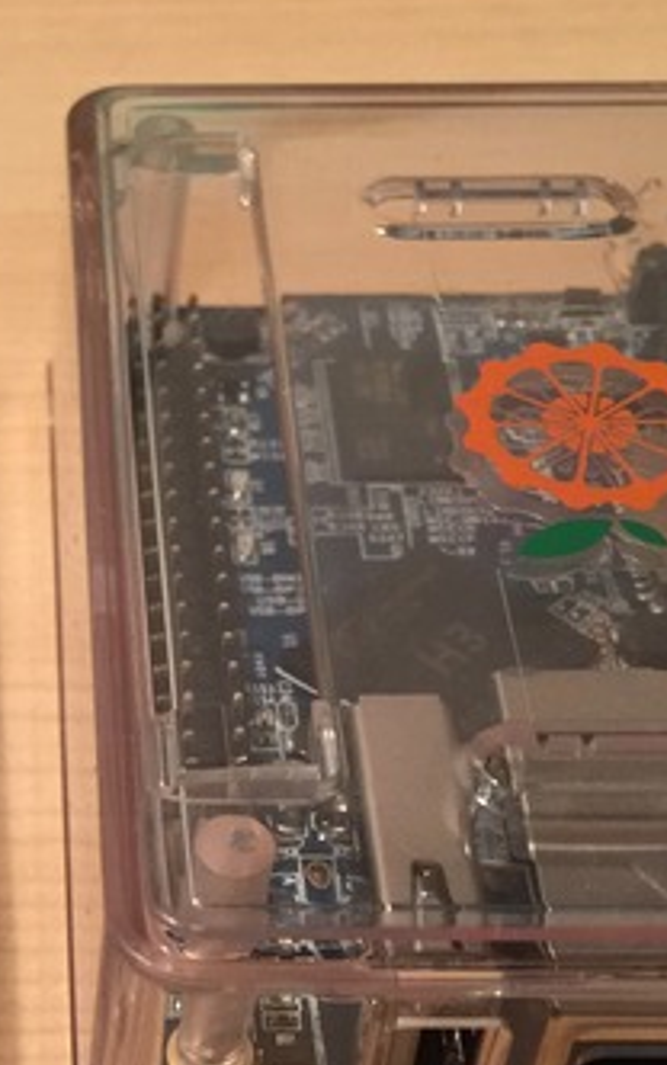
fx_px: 2149
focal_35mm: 74
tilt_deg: -50.1
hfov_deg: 17.1
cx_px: -48
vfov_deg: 27.3
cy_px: 850
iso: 125
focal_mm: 4.15
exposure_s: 1/17
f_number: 2.2
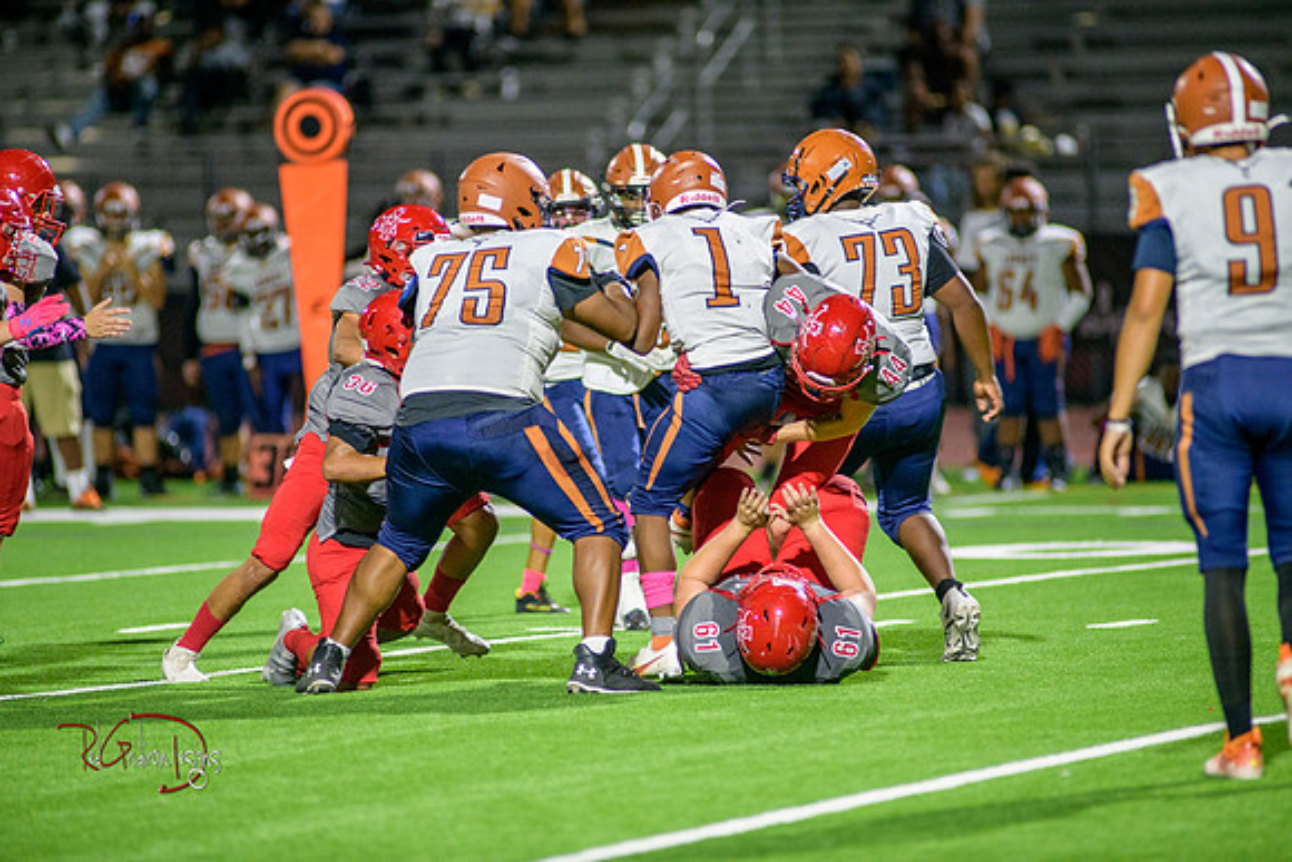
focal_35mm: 300
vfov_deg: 4.6
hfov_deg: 6.9
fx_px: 10769
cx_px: 646
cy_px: 431
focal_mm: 300
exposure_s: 1/500
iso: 2000
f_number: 2.8
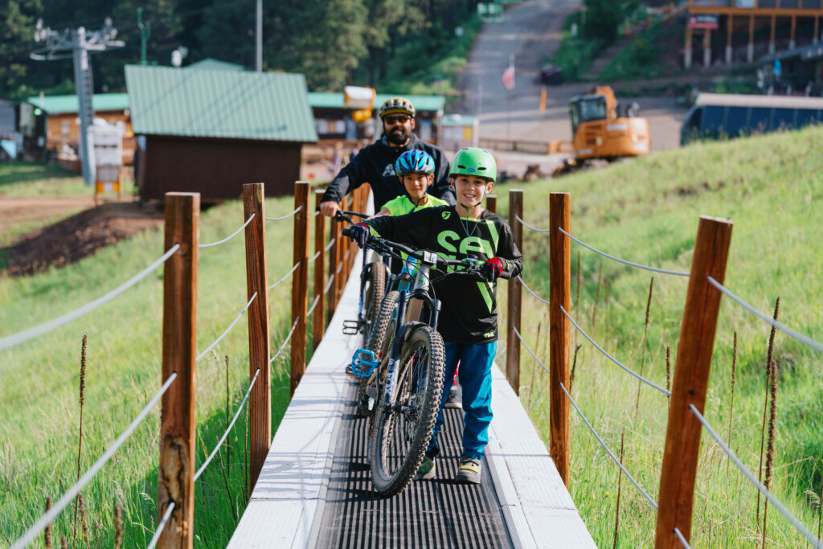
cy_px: 274
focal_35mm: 147
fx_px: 3361
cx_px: 412
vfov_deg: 9.3
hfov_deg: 14.0
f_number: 5.6
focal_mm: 147
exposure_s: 1/1250
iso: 400
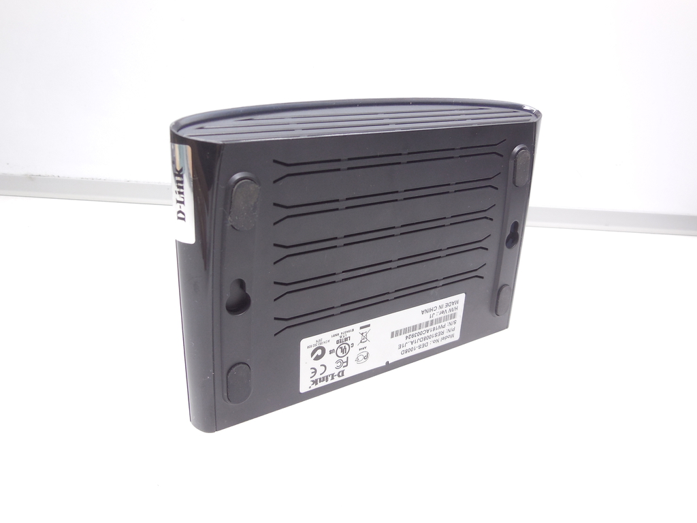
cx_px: 348
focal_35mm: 25
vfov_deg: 54.9
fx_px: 503
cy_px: 262
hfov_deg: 69.4
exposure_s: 1/50
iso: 125
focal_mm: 4.5
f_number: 3.1
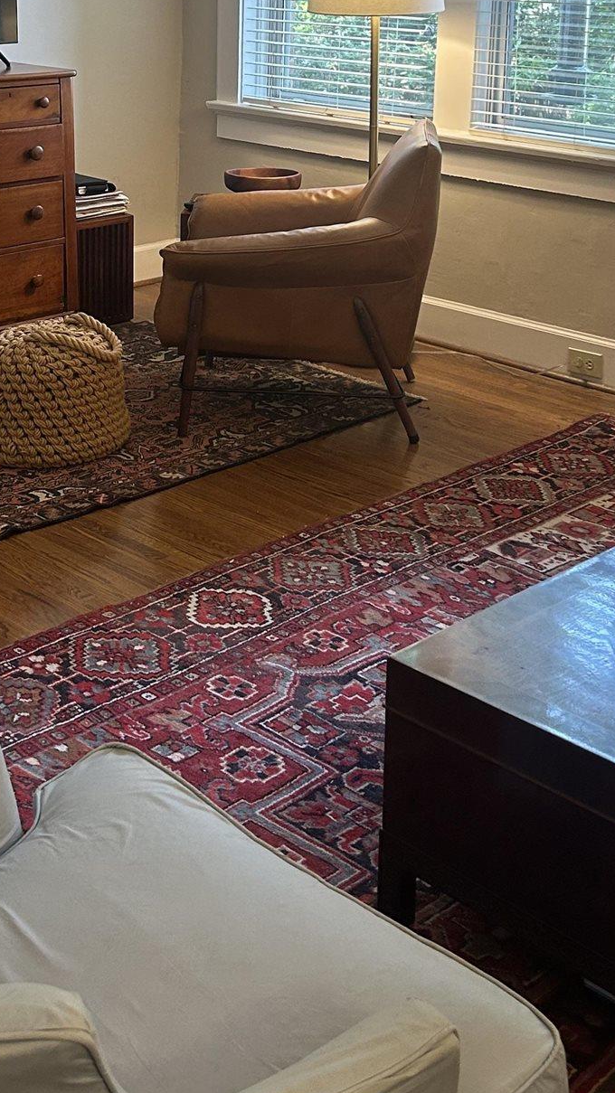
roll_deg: -0.6
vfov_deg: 36.8
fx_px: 1566
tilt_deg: -10.1
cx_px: 232
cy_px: 175
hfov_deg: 22.2
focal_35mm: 54
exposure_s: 1/60
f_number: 1.5
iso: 125
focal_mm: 5.7
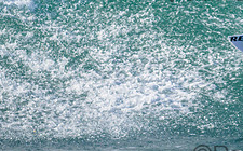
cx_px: 276
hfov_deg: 1.0
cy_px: -24
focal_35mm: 2105
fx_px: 13923
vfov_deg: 0.6
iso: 1250
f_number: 11
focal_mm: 800
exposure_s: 1/2000
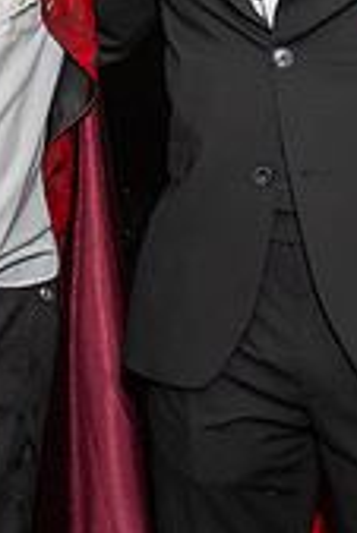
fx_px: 1870
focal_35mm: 126
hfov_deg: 10.8
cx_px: 14
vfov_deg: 15.9
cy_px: -5
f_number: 8
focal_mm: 19
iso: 1000
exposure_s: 1/250
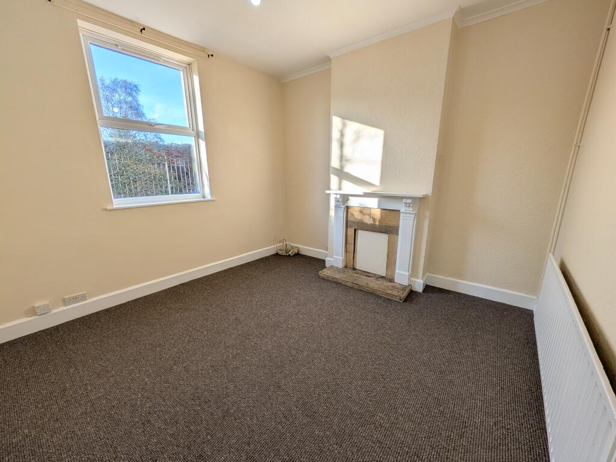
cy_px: 231
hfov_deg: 110.5
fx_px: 214
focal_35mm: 12
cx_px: 308
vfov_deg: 94.5
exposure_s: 1/791
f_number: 1.7
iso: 57
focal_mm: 2.02
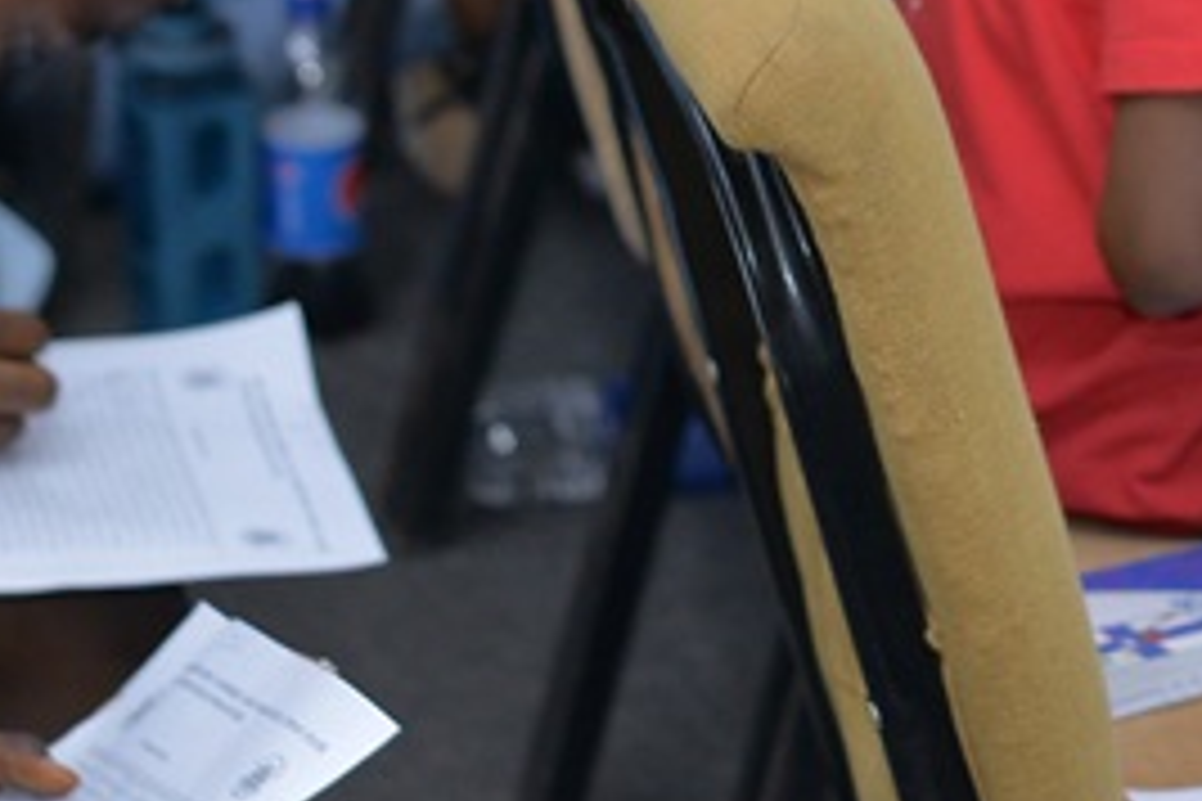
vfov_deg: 6.6
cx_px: 1112
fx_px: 6911
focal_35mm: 207
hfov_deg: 9.9
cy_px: -328
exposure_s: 1/160
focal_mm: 50
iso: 1000
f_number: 4
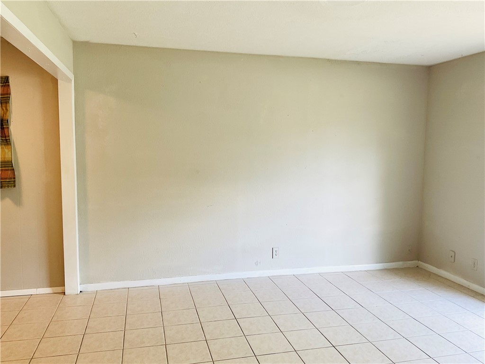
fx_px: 406
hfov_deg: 61.7
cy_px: 182
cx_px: 242
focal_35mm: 29
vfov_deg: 48.2
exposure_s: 1/60
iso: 40
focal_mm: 3
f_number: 1.8
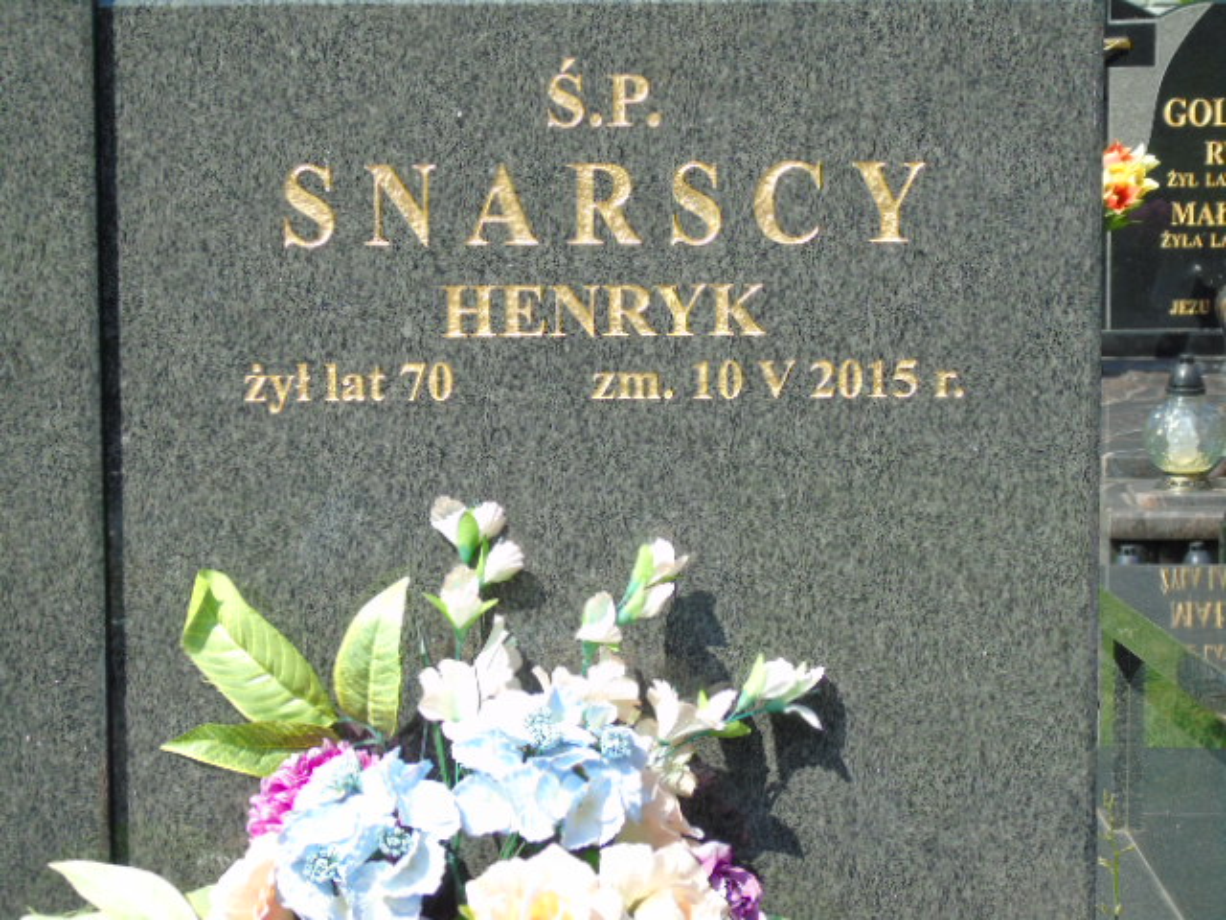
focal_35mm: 124
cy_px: 460
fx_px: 4392
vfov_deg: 12.0
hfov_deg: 15.9
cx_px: 613
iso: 80
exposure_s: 1/320
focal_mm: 22
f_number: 4.6
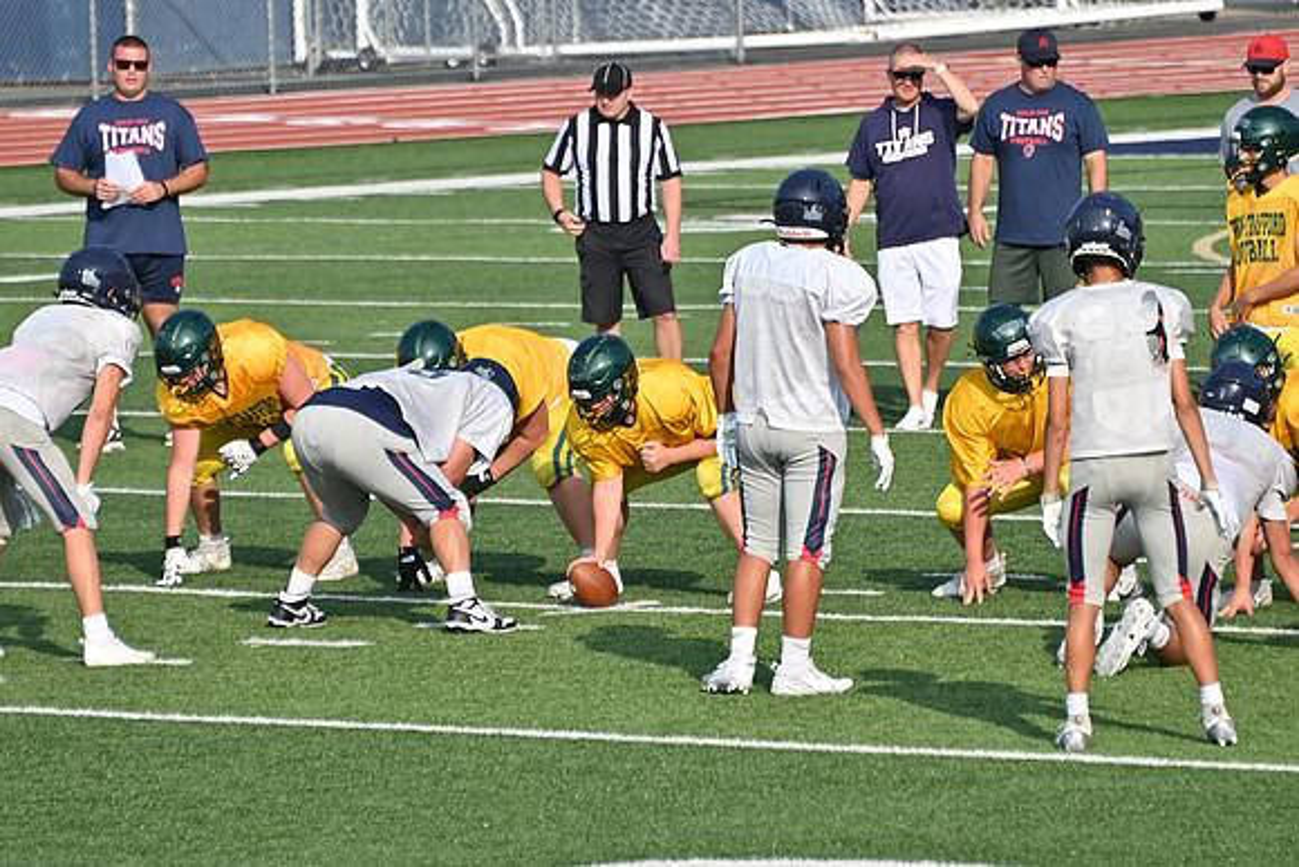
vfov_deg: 3.1
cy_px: 434
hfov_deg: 4.6
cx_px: 650
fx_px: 16241
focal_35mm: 450
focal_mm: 300
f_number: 5.6
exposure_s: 1/640
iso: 100
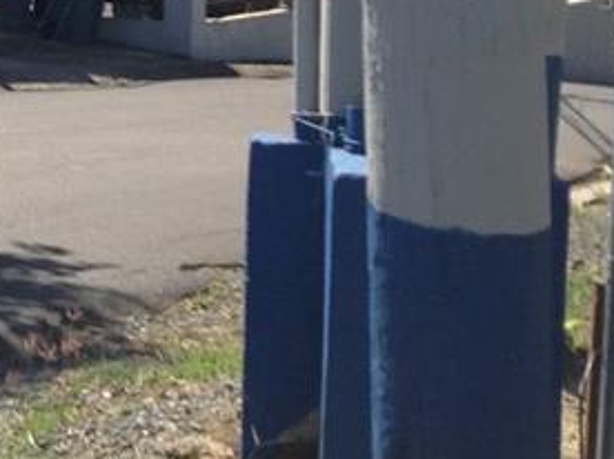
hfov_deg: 13.9
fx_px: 2302
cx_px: -407
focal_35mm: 130
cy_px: -2
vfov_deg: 11.3
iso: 50
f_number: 2.4
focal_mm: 4.28
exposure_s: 1/1163
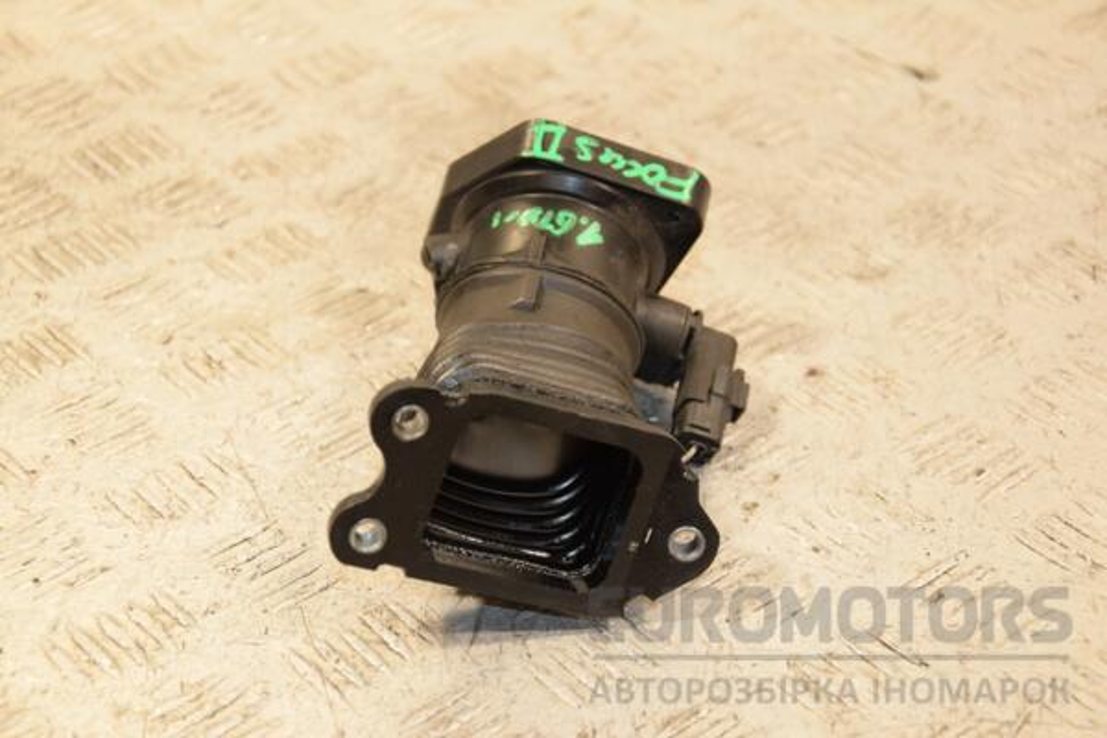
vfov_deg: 18.2
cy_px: 369
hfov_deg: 27.0
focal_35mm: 75
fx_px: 2306
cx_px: 554
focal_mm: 50
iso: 800
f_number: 5
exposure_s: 1/100
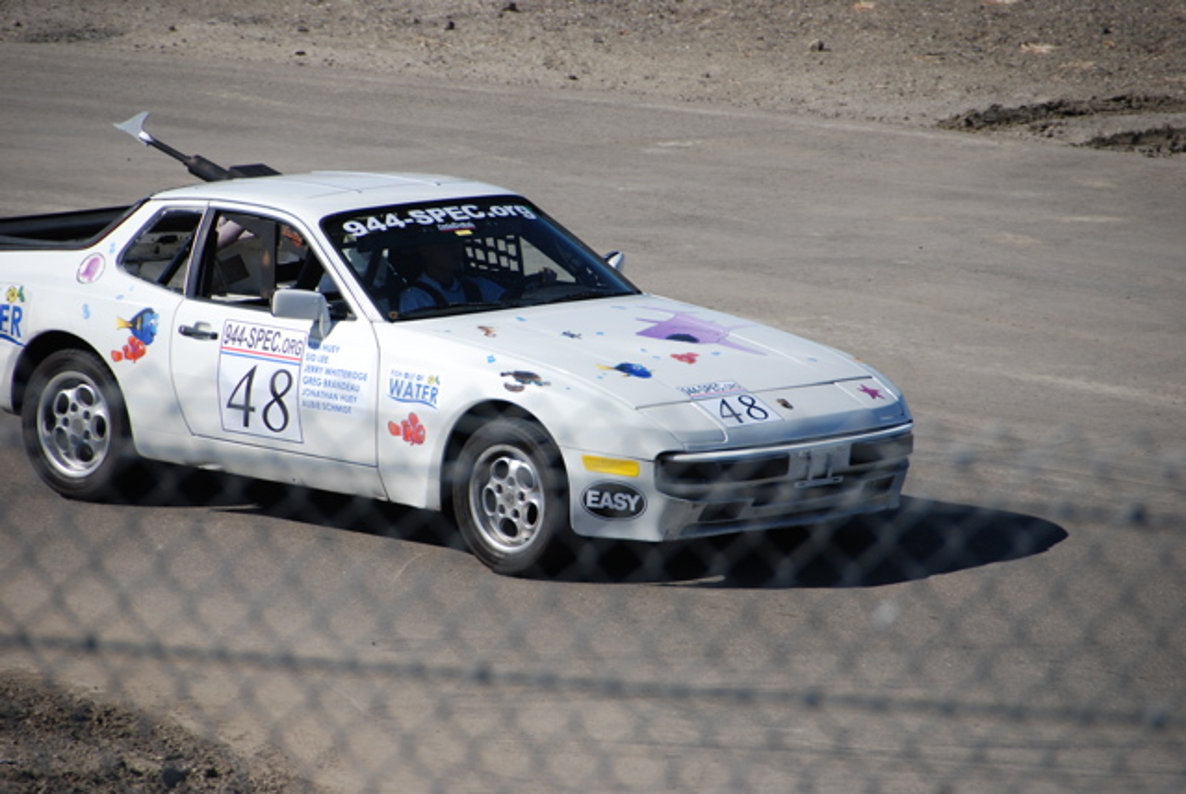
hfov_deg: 6.9
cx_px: 593
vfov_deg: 4.6
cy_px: 397
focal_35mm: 300
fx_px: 9897
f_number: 5.6
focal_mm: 200
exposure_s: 1/1250
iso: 200
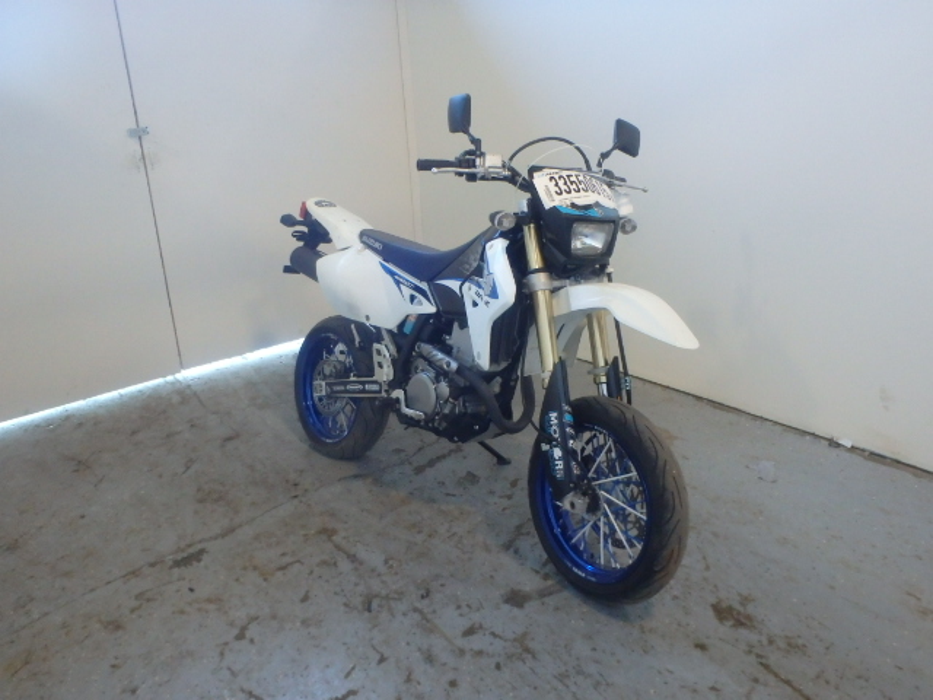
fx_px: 755
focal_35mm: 28
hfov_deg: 63.4
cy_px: 350
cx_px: 466
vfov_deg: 49.7
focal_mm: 5
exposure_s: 1/60
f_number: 3.9
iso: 800
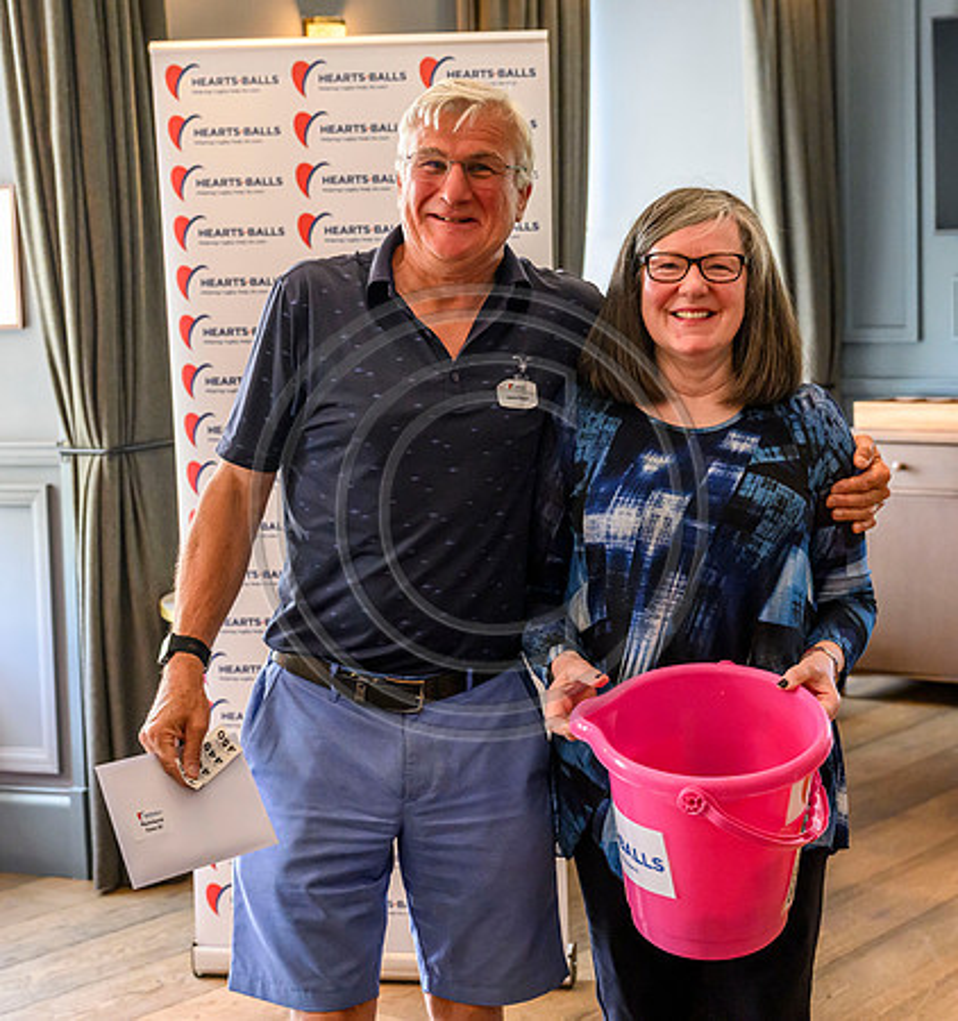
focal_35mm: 64
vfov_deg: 27.9
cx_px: 590
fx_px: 2057
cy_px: 473
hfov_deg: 26.2
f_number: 4.5
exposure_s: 1/400
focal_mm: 45
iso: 5000
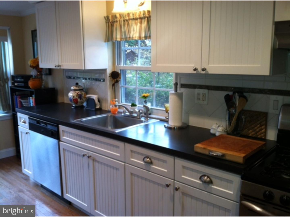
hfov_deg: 52.6
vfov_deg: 40.7
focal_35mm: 35
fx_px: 293
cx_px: 145
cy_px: 108
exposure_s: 1/15
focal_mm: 3.85
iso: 100
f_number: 2.8
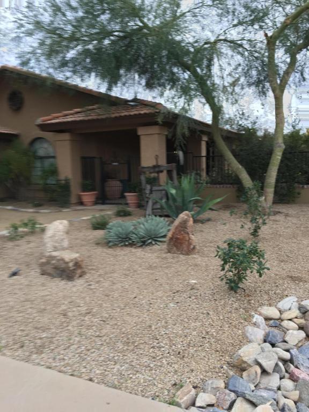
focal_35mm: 29
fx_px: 345
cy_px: 206
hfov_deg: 48.2
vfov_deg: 61.7
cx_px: 154
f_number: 2.2
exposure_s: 1/120
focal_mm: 4.15
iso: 32
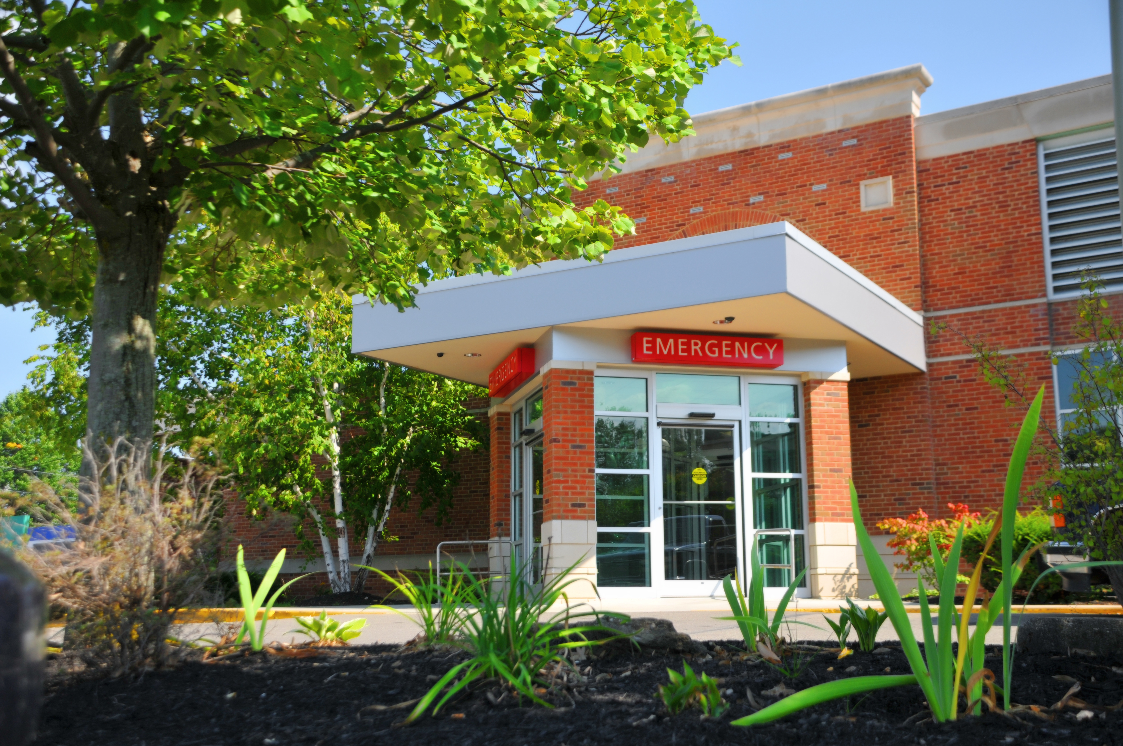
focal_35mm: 39
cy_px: 373
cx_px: 562
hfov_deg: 49.6
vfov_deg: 34.1
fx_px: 1215
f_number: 3.8
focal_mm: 26
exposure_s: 1/1000
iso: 200
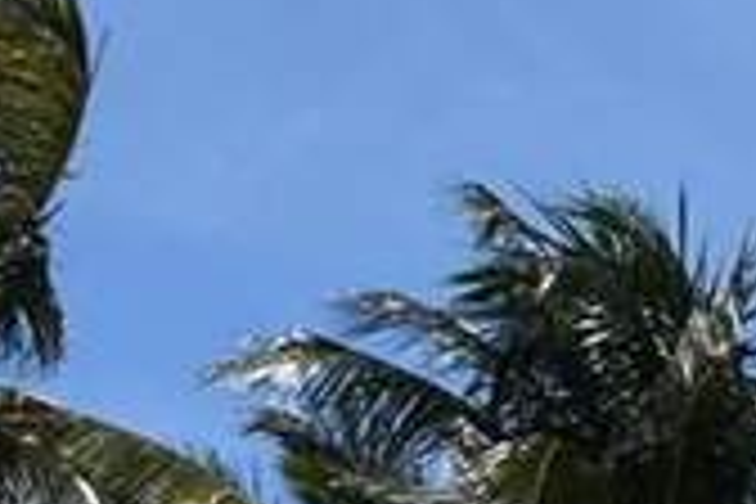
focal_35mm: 114
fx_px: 2394
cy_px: 1415
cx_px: 1796
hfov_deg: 13.4
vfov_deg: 9.8
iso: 100
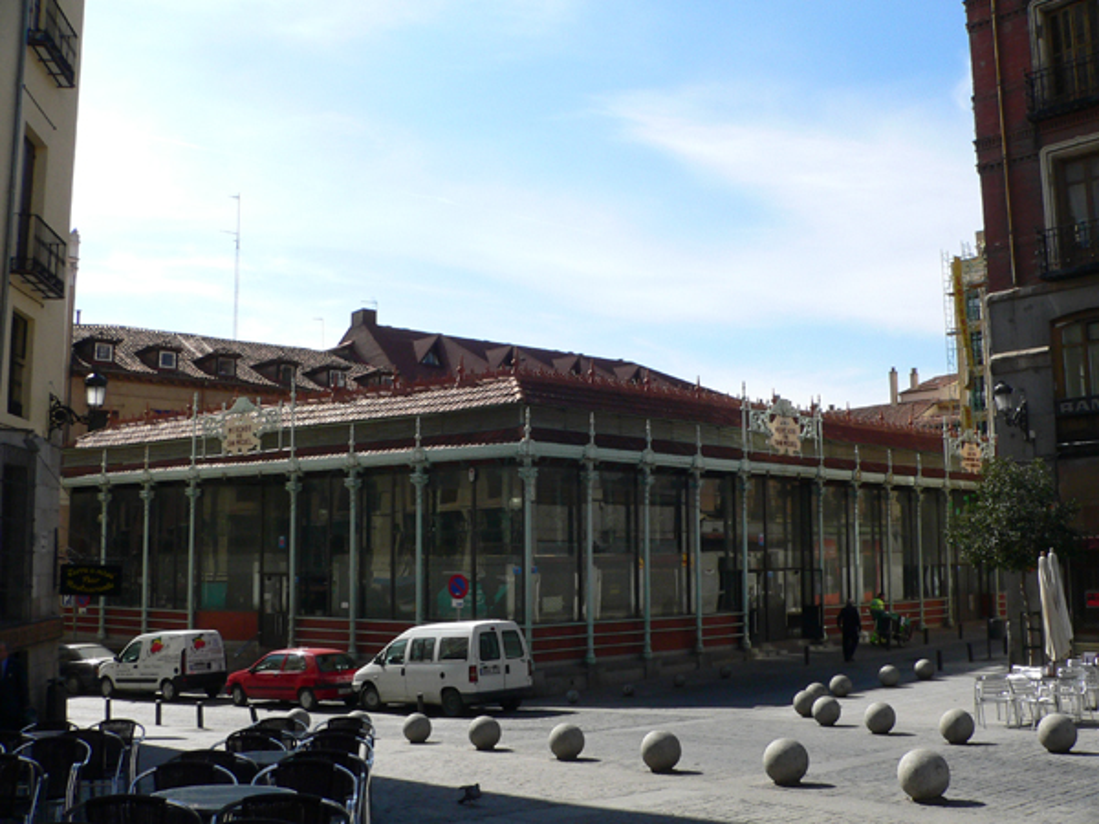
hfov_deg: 52.6
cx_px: 550
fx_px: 1111
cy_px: 412
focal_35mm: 35
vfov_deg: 40.7
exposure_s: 1/400
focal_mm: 4.6
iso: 100
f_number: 5.6
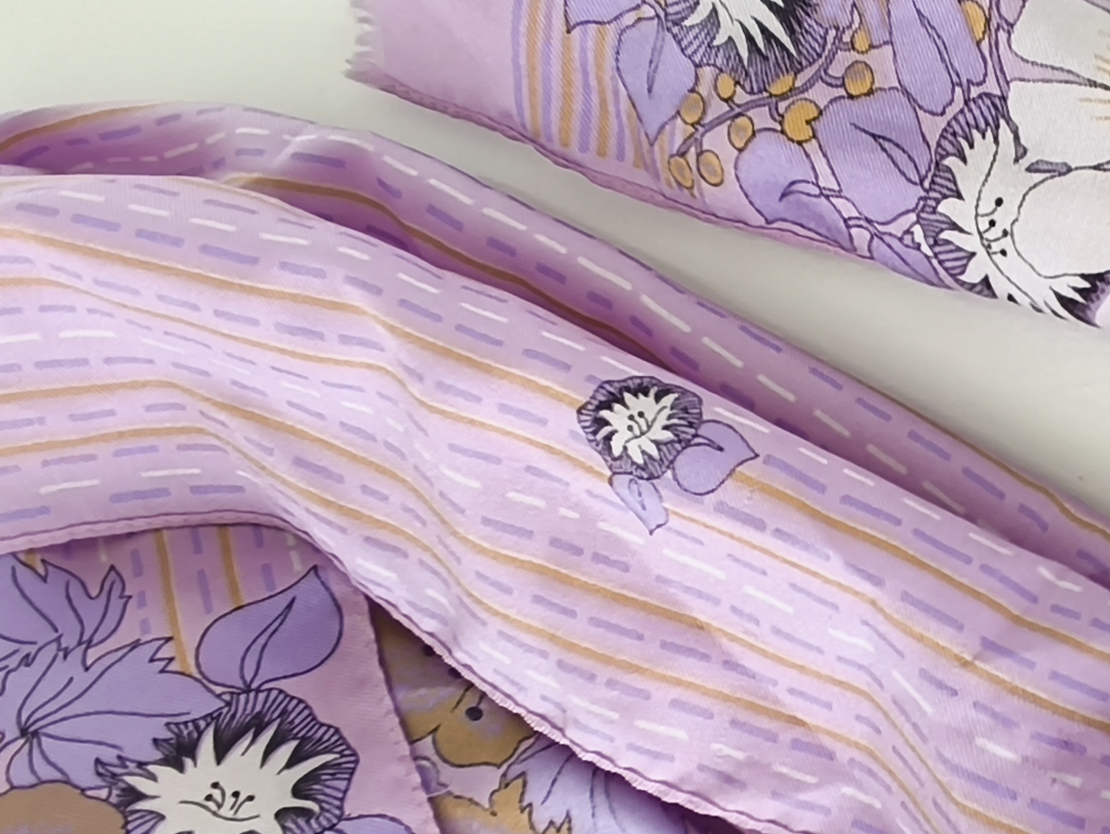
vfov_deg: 29.0
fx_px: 1604
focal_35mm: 50
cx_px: 1084
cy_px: 506
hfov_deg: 35.0
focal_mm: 1.65
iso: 50
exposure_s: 1/60
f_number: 2.2
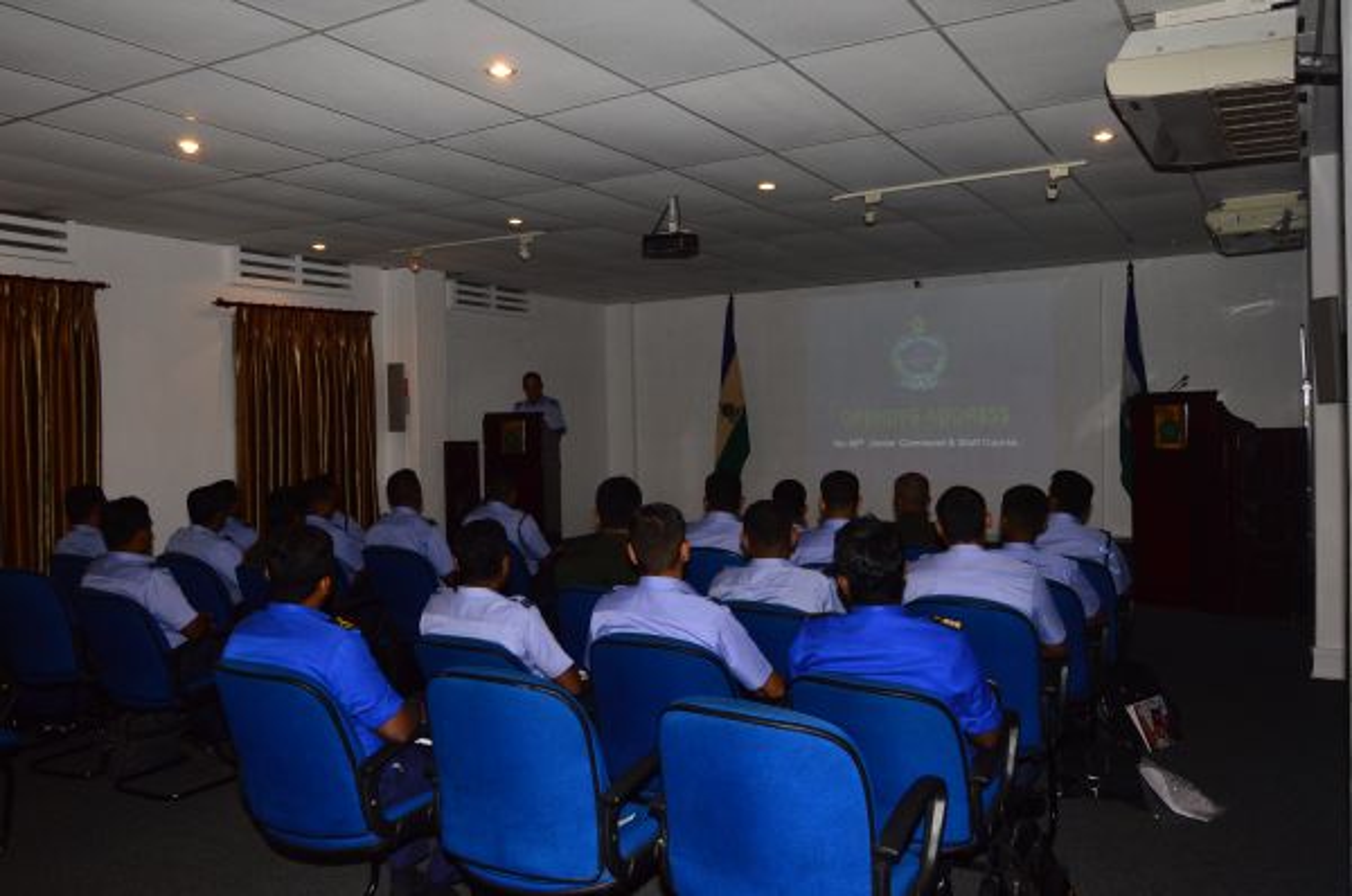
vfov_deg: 47.8
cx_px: 676
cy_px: 448
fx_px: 1012
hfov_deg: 67.5
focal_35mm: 27
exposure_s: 1/160
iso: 400
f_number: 6.3
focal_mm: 18
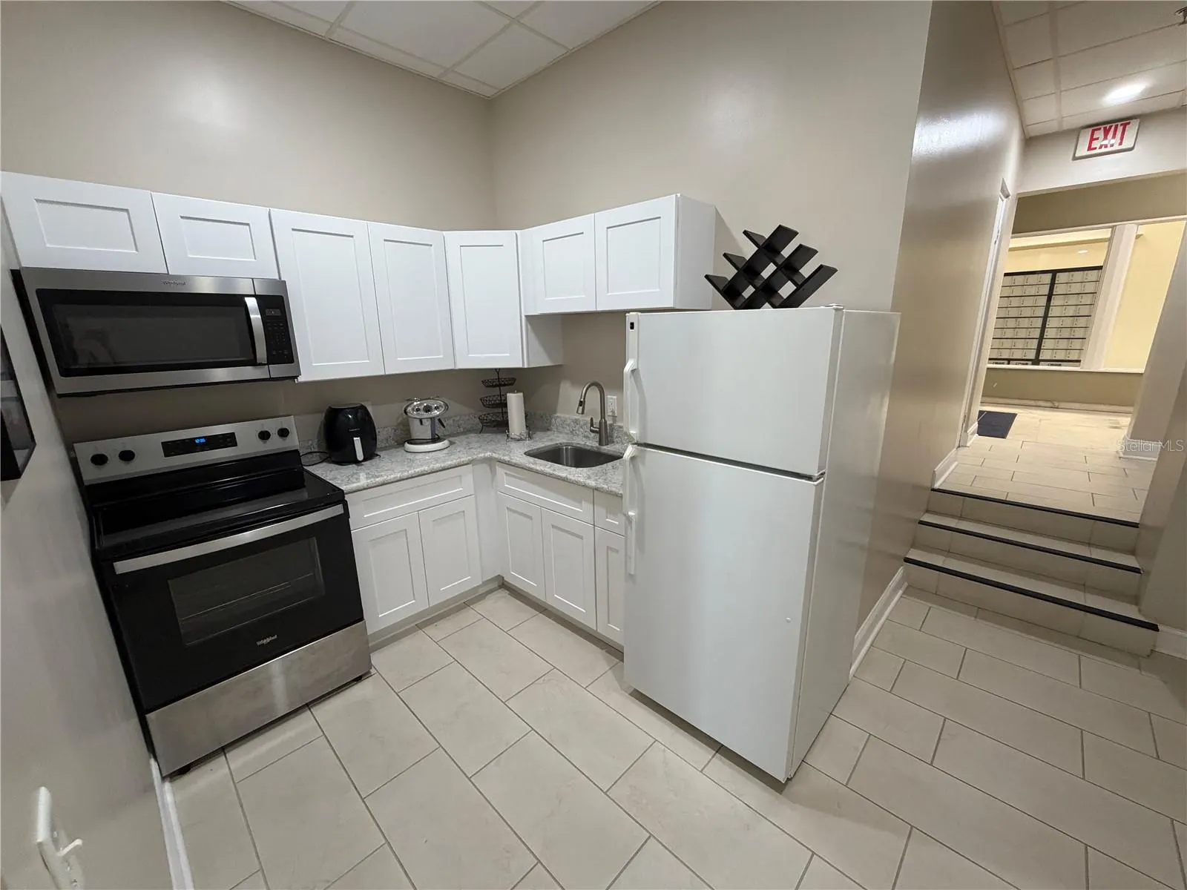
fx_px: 480
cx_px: 594
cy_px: 445
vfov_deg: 85.7
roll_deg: +1.7
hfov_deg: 102.1
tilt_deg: -14.0
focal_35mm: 14
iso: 250
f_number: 2.2
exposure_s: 1/60
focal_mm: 2.22
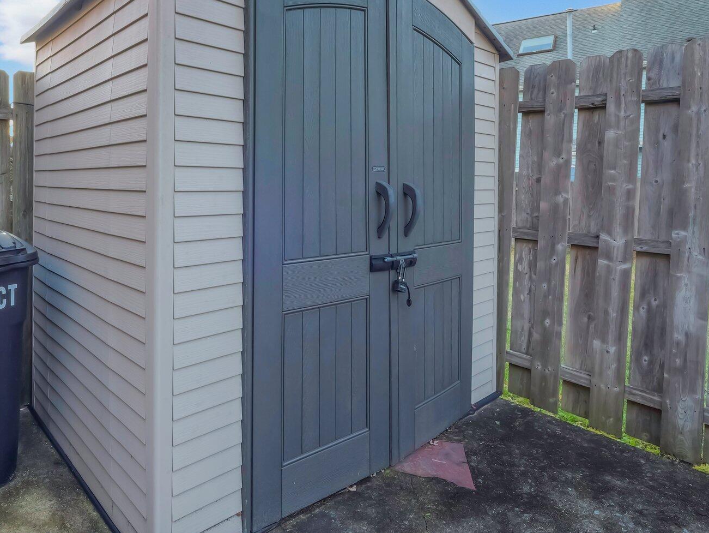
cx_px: 269
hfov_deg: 75.1
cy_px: 209
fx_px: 451
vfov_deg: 60.5
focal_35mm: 22
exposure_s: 1/15
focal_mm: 7
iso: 400
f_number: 8
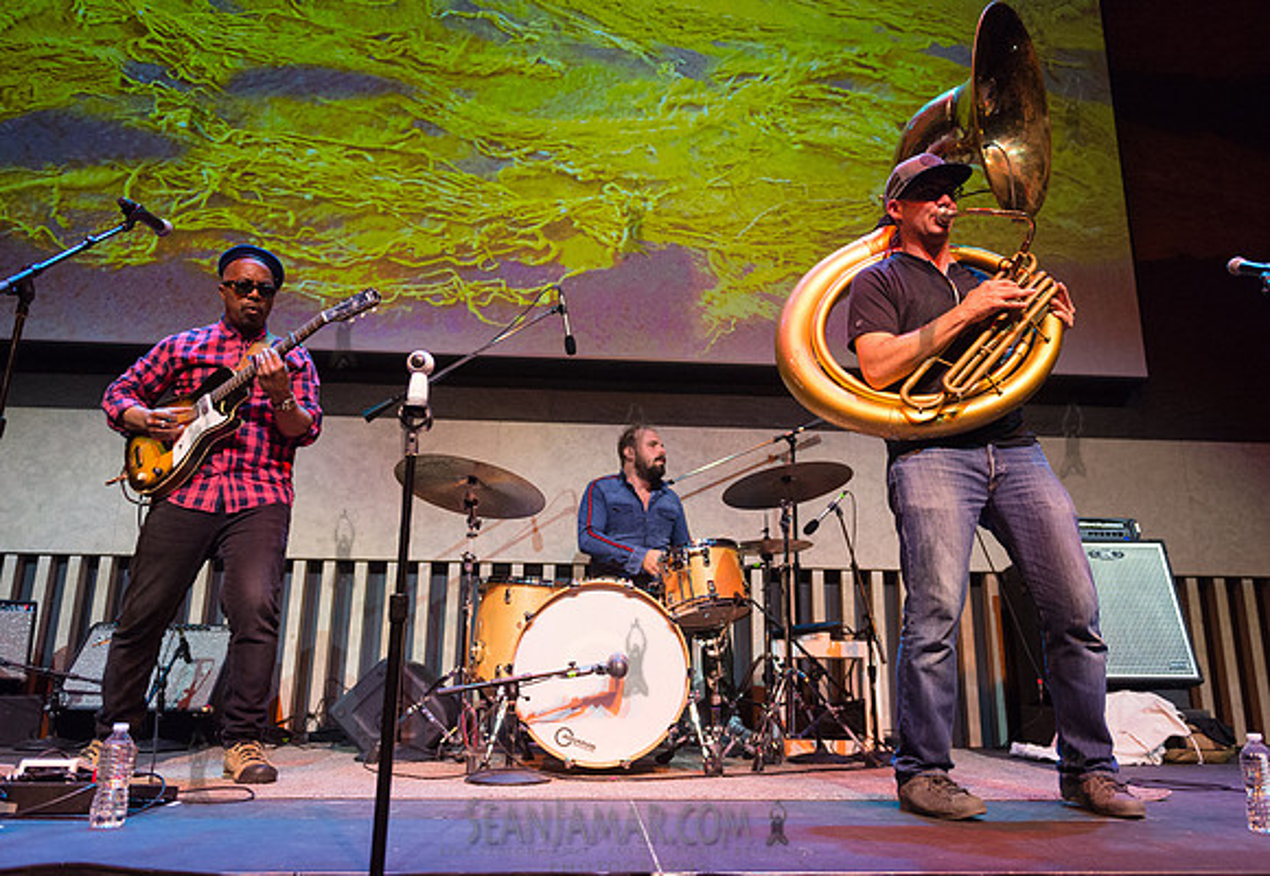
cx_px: 656
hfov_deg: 68.3
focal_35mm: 26
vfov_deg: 50.1
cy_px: 438
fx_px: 936
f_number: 2.8
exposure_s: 1/500
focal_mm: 24
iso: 3200
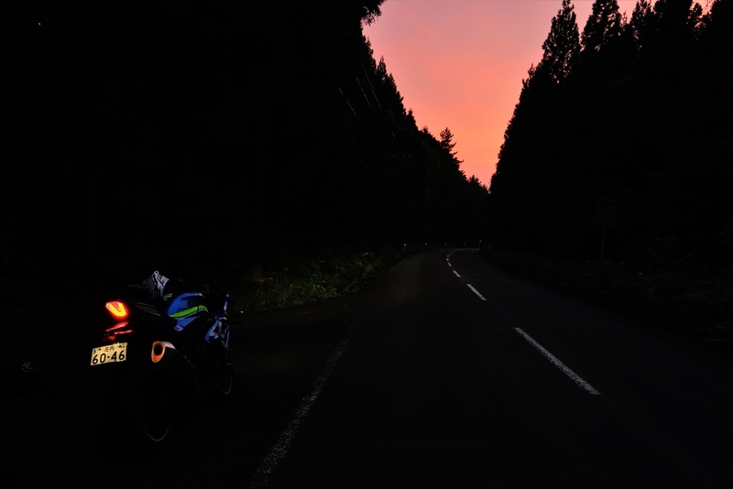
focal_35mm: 33
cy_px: 244
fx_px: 672
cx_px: 366
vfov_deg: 40.0
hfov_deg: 57.2
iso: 1000
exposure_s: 1/60
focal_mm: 33
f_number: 4
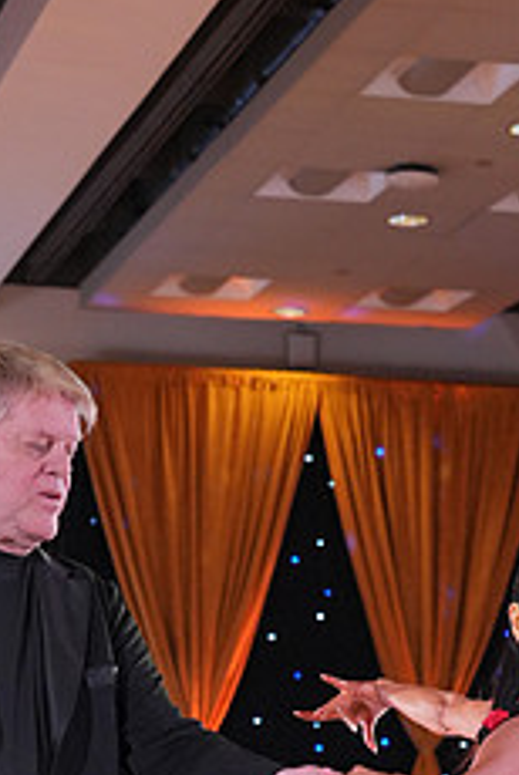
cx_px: 254
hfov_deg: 10.9
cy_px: 913
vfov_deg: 15.7
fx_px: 2716
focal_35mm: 126
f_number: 4
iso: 2000
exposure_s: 1/400
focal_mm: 50
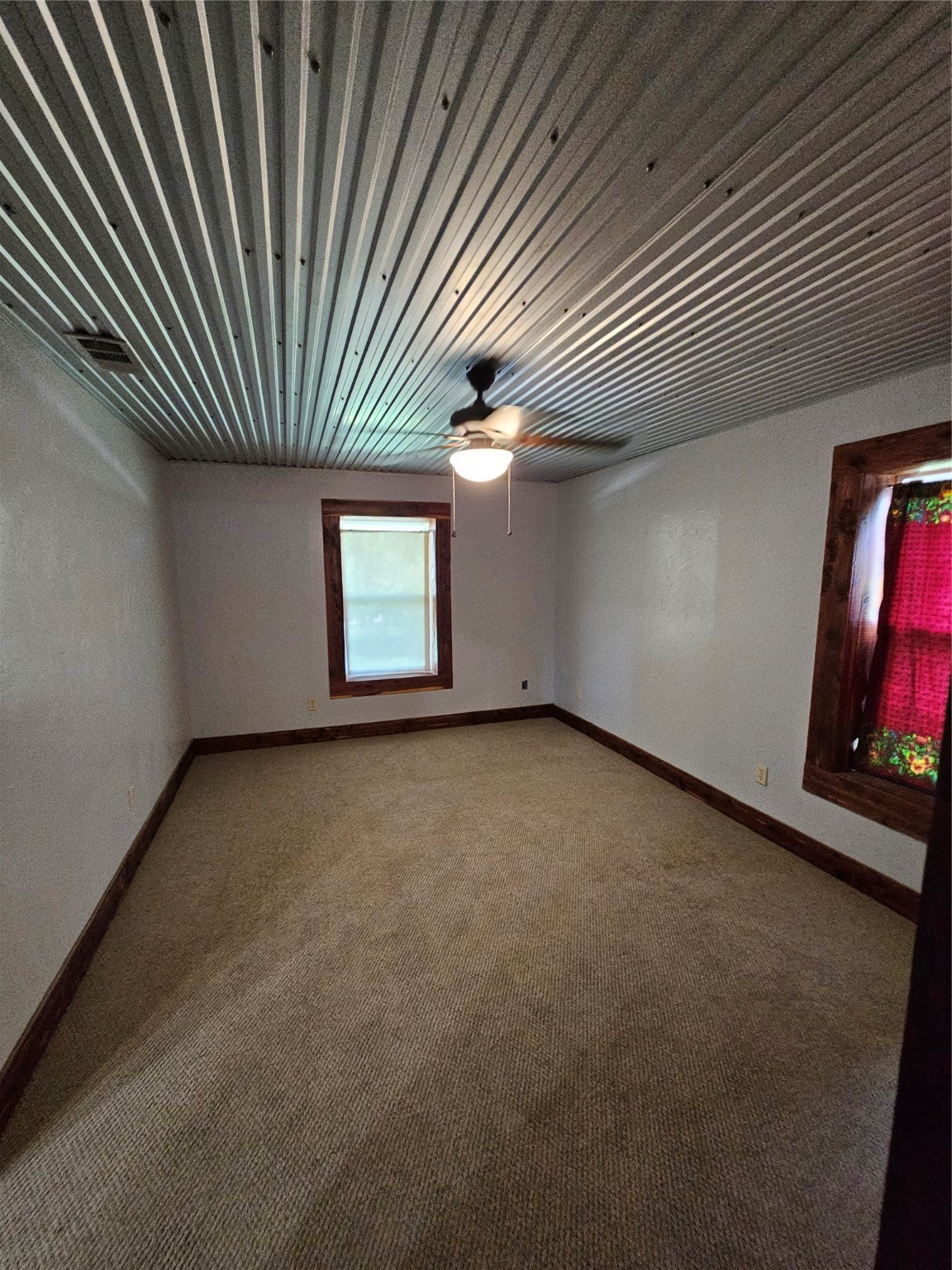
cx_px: 476
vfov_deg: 106.2
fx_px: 477
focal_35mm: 13
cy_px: 635
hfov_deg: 89.9
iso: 640
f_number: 2.2
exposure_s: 1/30
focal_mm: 2.2
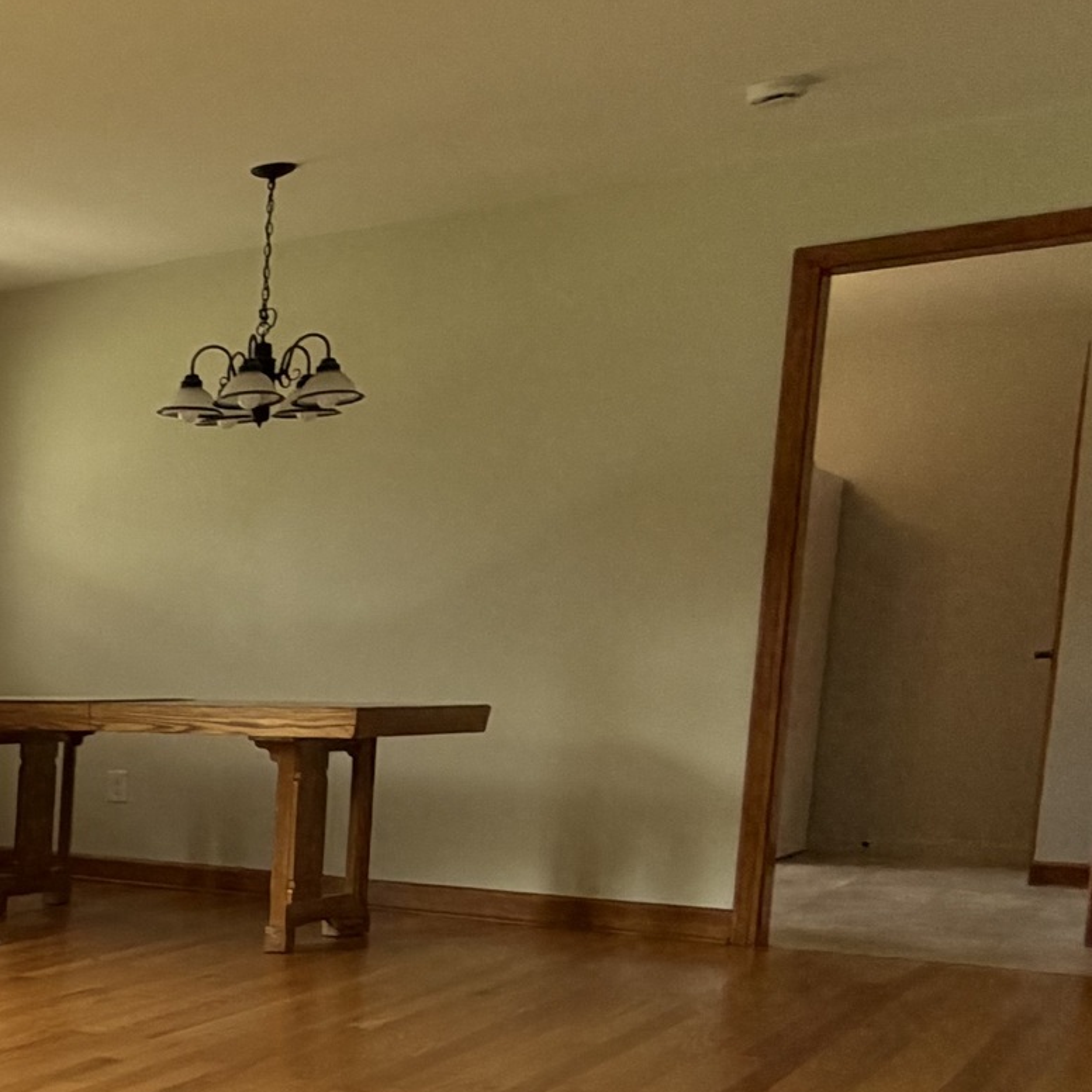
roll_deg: +0.1
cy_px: 865
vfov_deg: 33.7
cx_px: -642
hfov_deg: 24.6
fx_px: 1749
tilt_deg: -7.3
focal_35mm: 49
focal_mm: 2.22
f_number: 2.2
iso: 125
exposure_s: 1/121
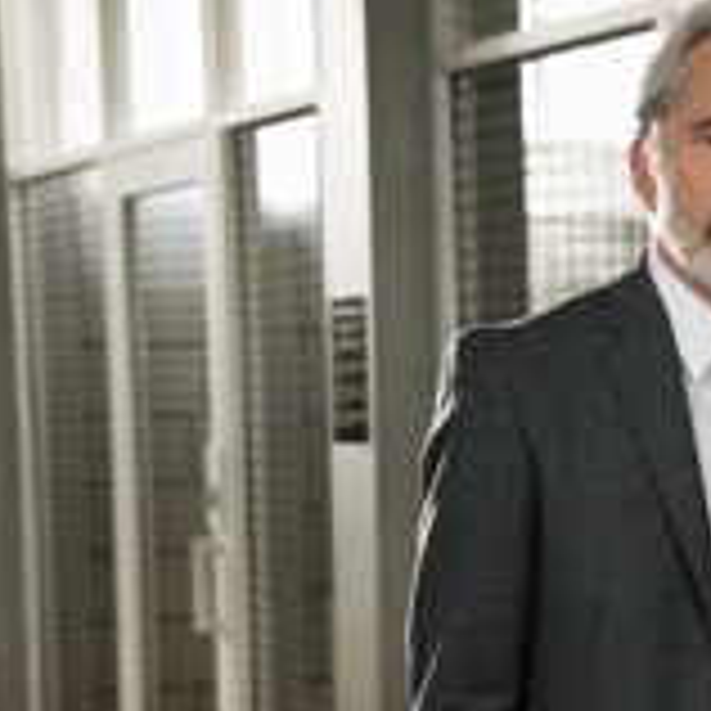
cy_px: 673
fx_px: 2882
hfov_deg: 13.2
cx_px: 1098
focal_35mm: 124
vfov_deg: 13.9
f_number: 3.5
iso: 6400
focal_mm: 46
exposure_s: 1/160
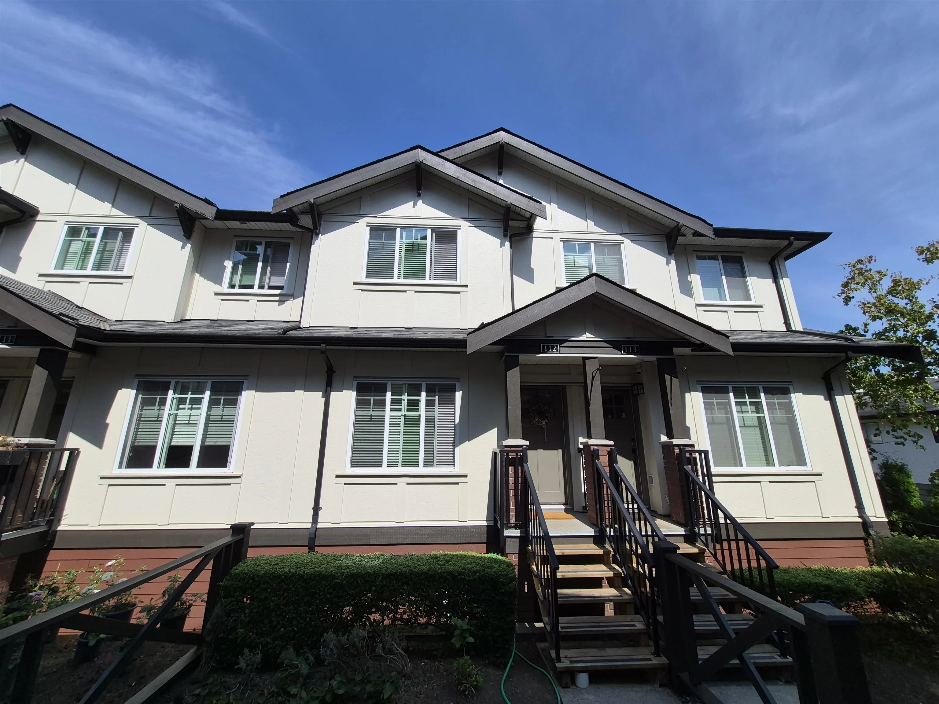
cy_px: 352
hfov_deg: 106.2
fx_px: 353
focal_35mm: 13
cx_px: 470
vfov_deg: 89.9
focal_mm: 1.74
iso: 40
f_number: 2.2
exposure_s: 1/2328
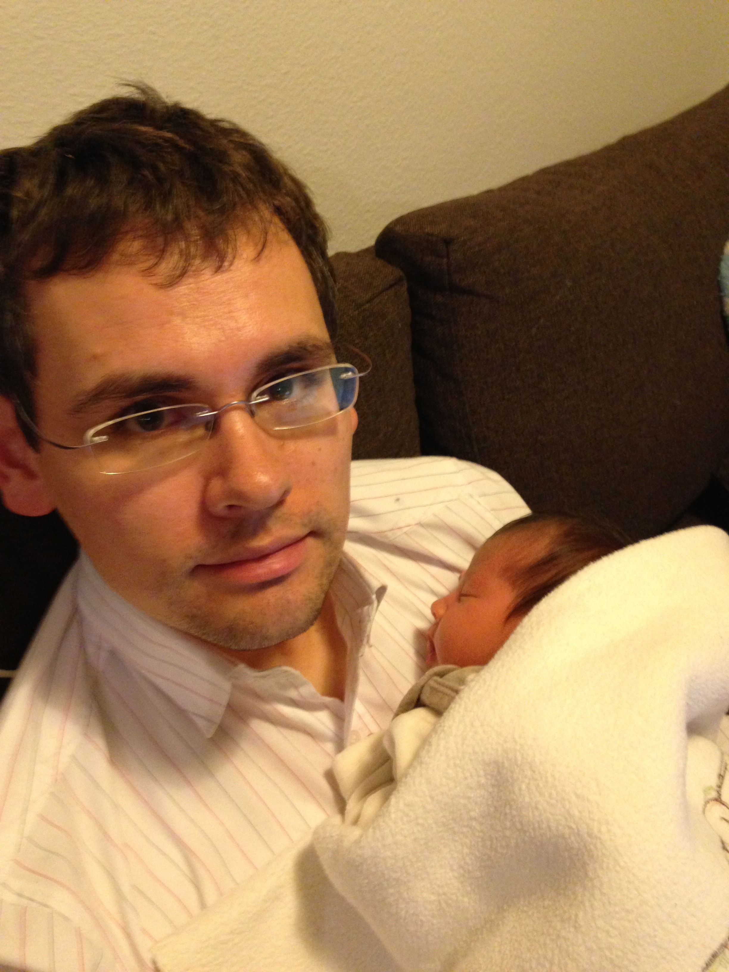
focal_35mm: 33
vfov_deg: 55.4
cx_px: 364
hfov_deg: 42.9
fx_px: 927
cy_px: 486
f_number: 2.4
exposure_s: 1/20
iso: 400
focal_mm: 4.13
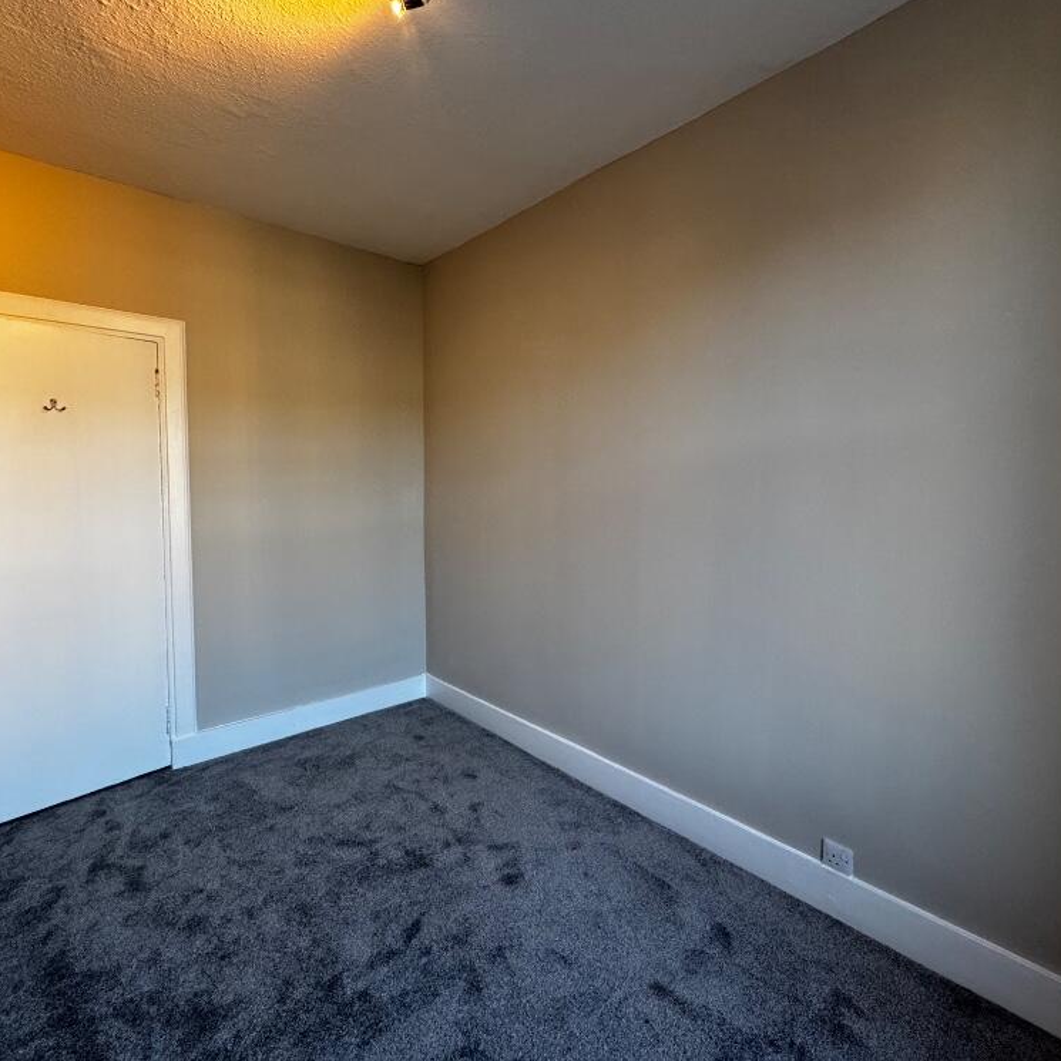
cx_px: 510
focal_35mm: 17
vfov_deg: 83.9
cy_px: 516
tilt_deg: -2.9
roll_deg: +0.1
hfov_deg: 83.9
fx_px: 590
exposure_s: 1/99
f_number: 2.2
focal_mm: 2.22
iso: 250
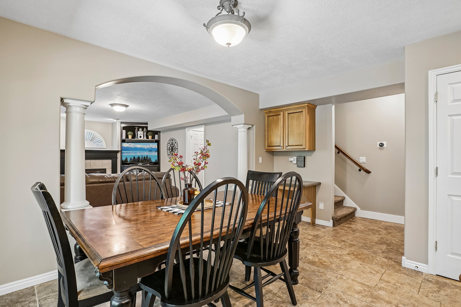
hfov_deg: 90.0
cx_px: 230
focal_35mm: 18
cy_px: 154
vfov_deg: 67.4
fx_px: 230
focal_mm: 18
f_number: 8
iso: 400
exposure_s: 1/6
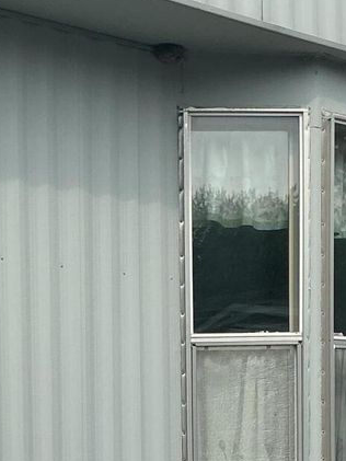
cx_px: 124
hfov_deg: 15.7
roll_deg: +0.4
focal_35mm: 94
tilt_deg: -3.7
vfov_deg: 19.5
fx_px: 1252
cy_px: 564
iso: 25
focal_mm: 3
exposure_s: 1/2320
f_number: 1.8
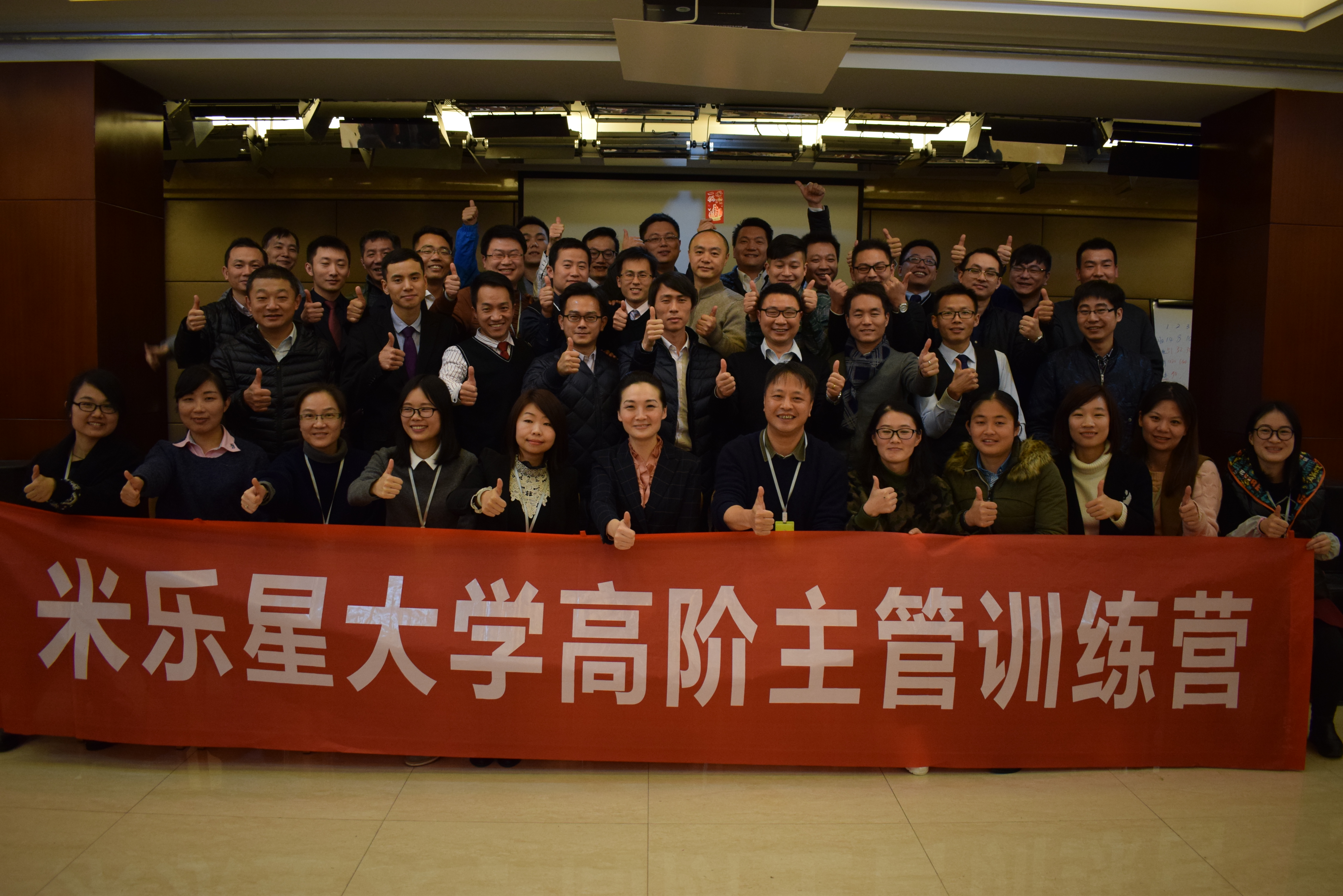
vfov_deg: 48.0
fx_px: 1007
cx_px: 672
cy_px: 448
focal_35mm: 27
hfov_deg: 67.4
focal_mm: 18
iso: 900
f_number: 3.5
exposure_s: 1/60
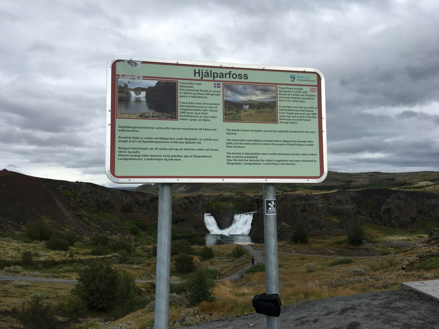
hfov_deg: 61.7
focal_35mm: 29
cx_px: 220
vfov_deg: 48.2
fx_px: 368
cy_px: 164
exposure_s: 1/1282
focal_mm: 4.15
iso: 25
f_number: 2.2
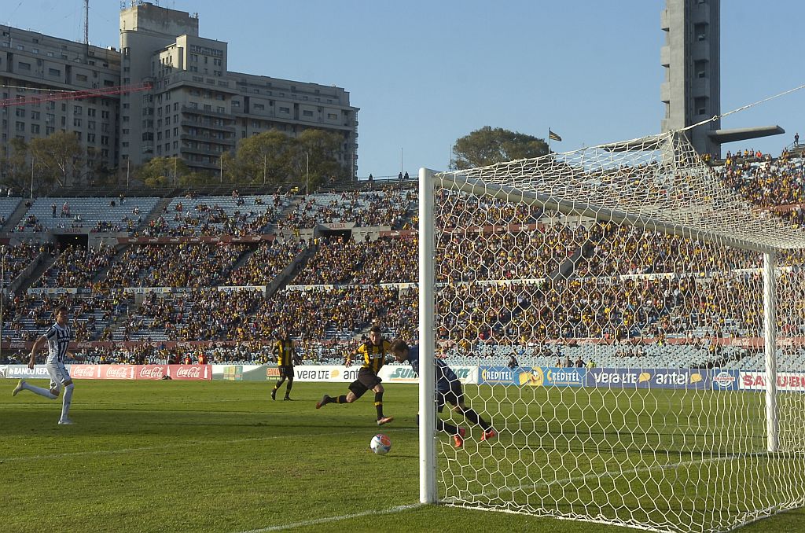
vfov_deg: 25.6
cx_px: 402
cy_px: 266
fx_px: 1171
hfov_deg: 37.9
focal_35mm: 52
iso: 400
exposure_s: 1/640
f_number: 6.7
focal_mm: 35
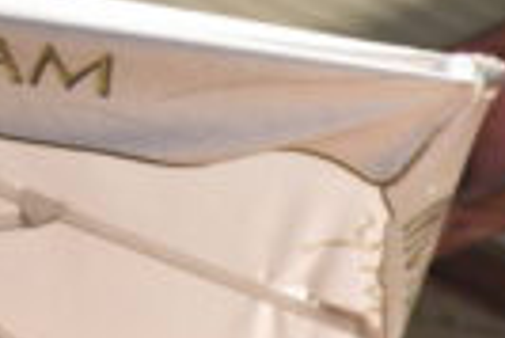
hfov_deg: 7.2
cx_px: 1625
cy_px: 794
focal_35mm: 247
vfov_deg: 5.4
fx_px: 3469
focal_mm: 32
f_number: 2.8
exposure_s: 1/2500
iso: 100
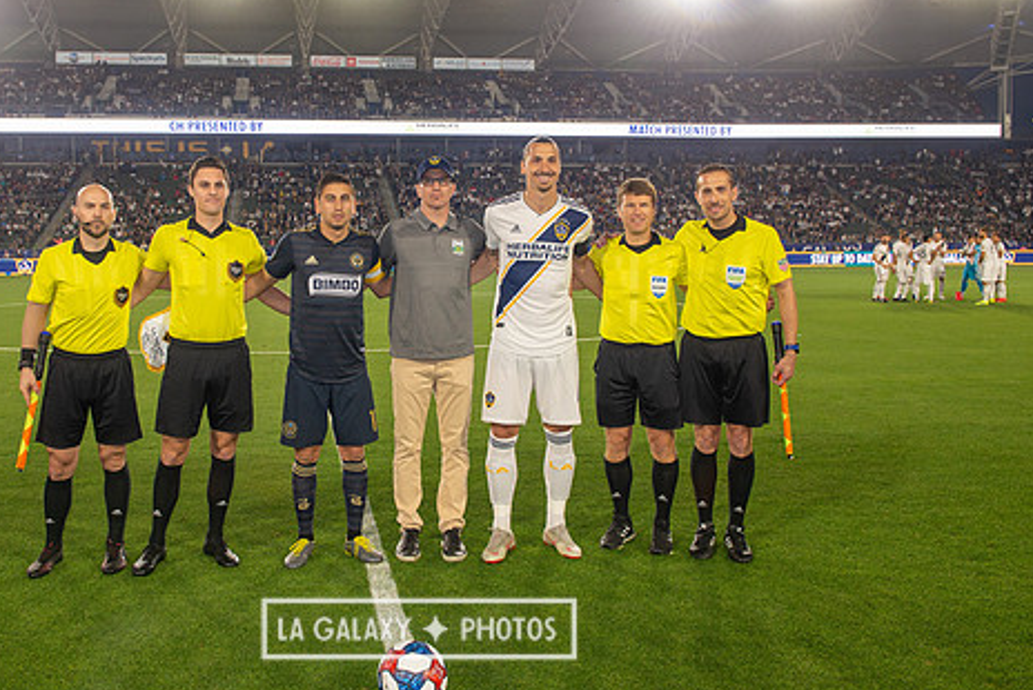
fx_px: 1005
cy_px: 295
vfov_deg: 37.8
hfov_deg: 54.1
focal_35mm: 35
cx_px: 419
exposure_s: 1/160
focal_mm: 28
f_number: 6.3
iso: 640
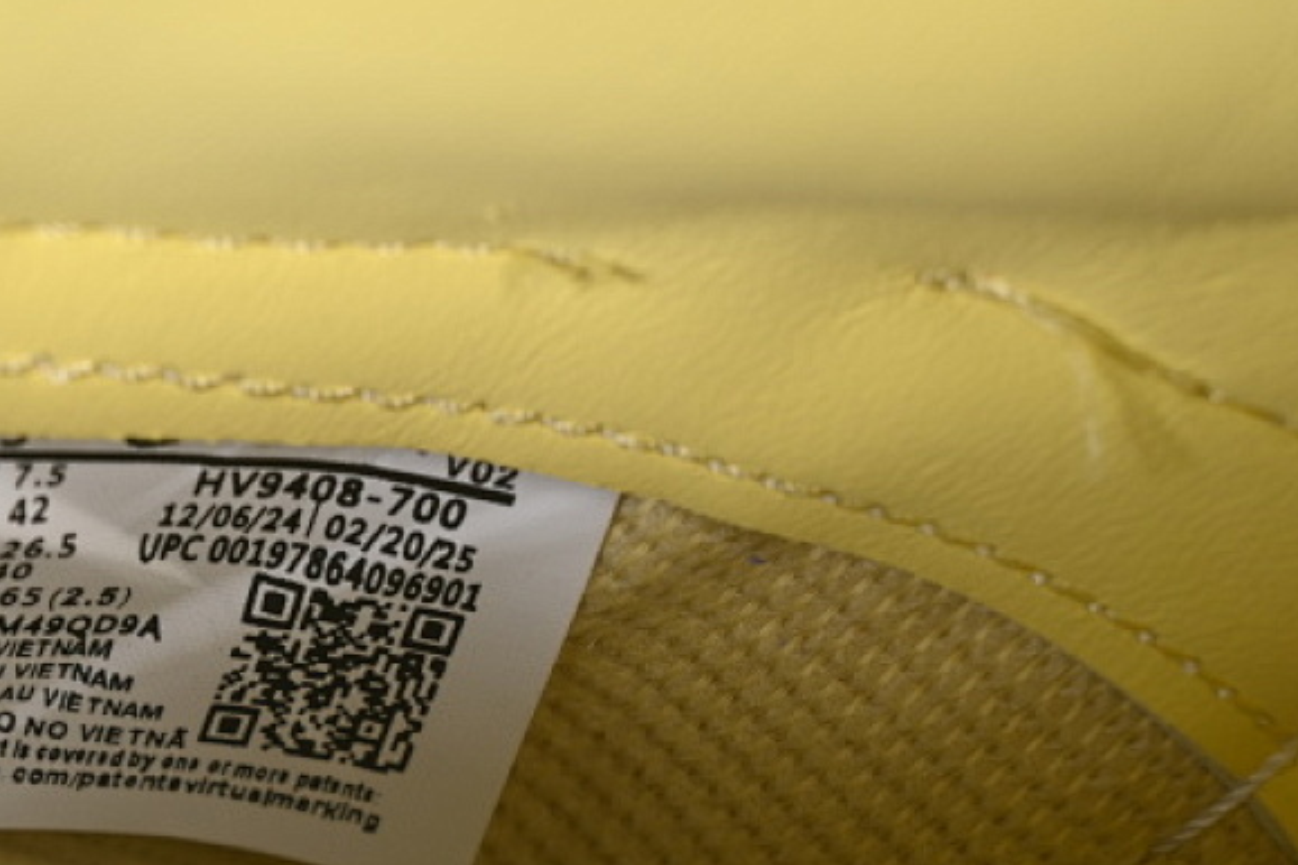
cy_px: 780
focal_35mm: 140
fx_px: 5047
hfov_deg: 14.5
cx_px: 188
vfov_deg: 9.8
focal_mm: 50
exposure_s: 1/80
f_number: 7.1
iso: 160
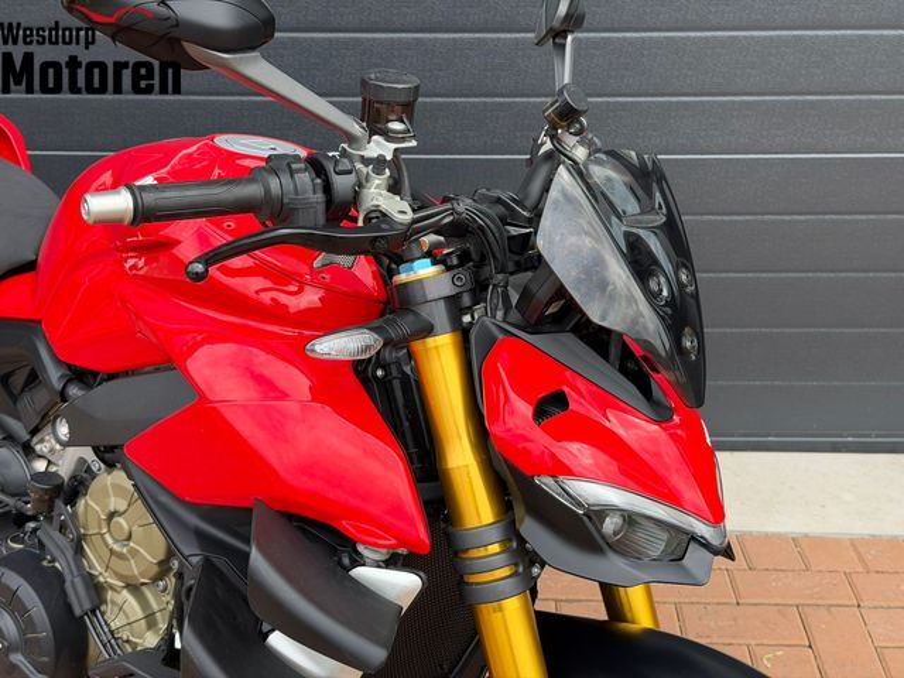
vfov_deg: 30.3
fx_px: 1254
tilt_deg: -23.2
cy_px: 339
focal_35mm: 48
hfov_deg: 39.7
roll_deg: +1.0
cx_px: 452
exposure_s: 1/1070
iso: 80
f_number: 1.78
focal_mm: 6.76
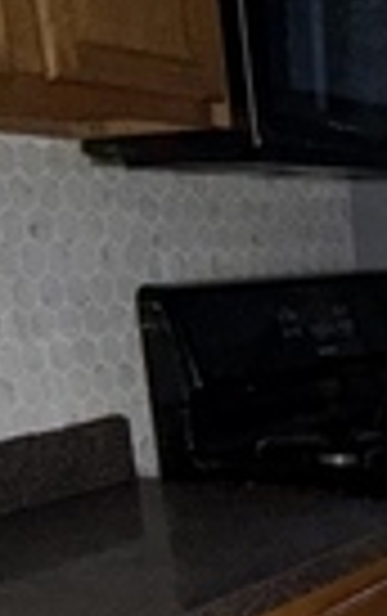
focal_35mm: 72
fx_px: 1211
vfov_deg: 26.0
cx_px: 576
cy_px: 704
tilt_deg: -20.8
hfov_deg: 16.6
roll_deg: +1.4
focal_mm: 2.22
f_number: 2.2
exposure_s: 1/40
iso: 200
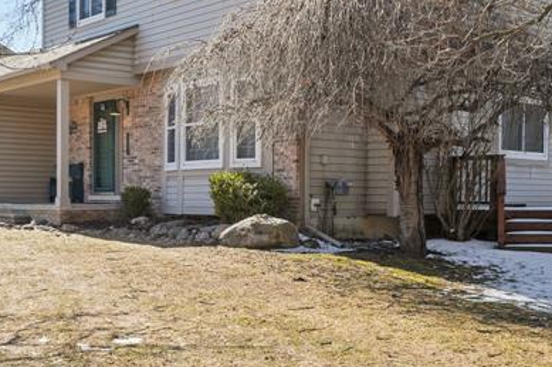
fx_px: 786
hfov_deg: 38.6
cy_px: 200
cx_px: 243
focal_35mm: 51
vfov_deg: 26.3
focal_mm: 13
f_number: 8
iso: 100
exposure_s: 1/250
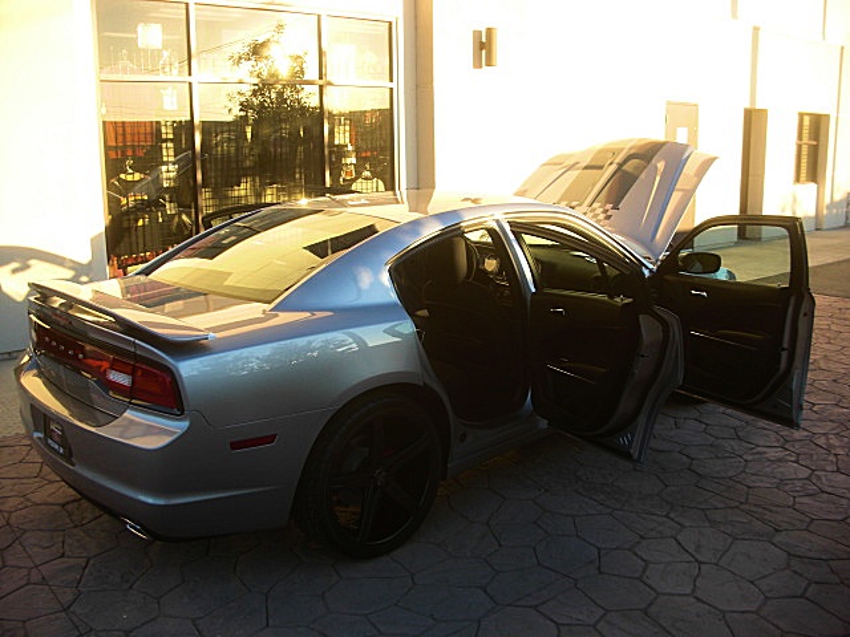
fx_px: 884
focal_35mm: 36
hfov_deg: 51.4
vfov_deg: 39.7
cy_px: 318
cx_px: 425
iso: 50
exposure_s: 1/125
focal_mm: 6.3
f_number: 2.8
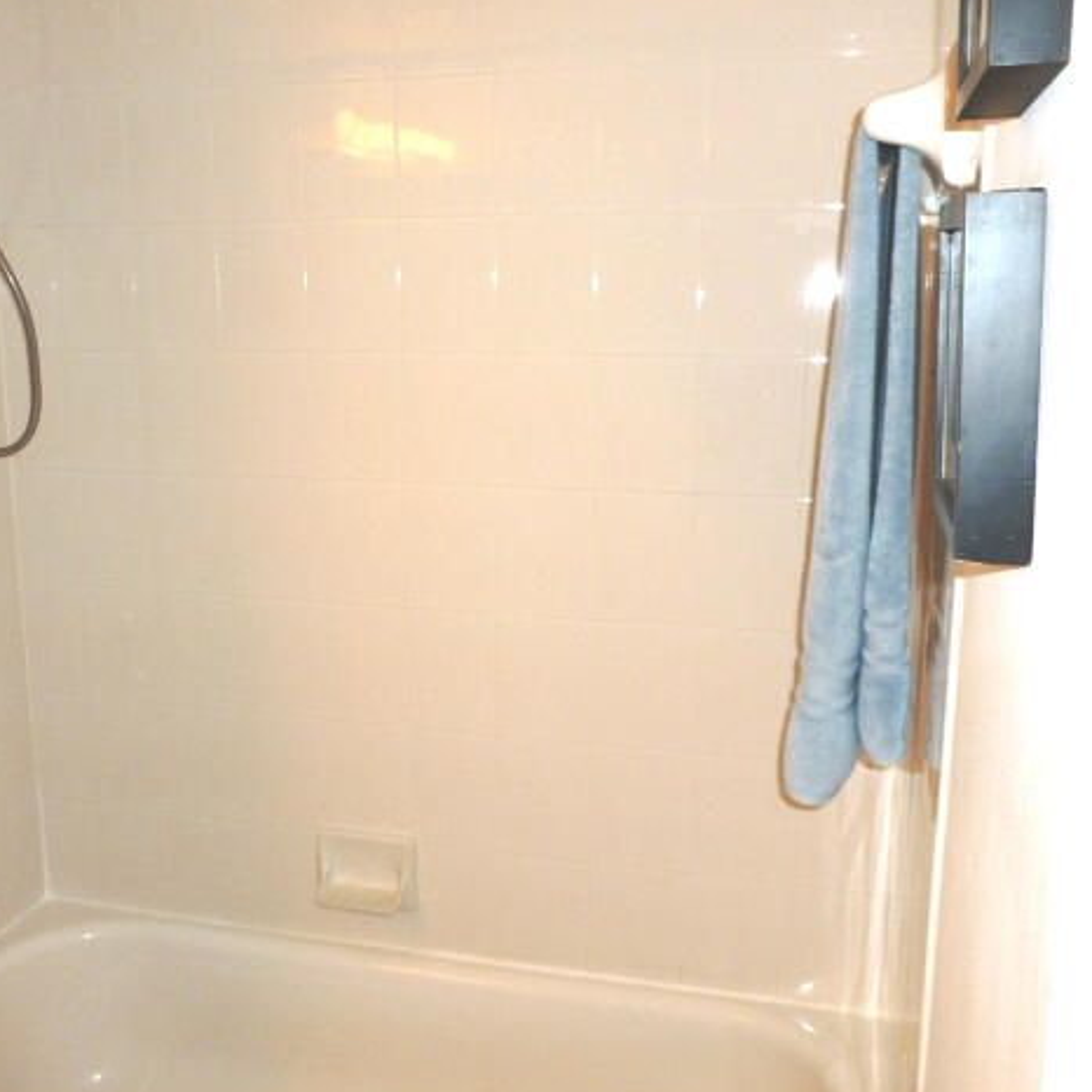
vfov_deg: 48.4
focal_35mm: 34
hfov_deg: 48.3
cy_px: 553
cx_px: 476
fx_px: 1213
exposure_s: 1/60
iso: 100
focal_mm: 5
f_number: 3.3
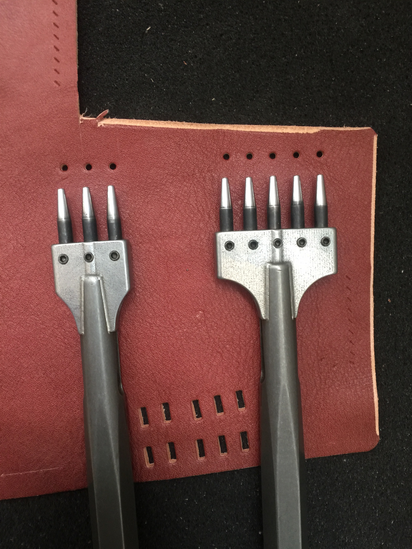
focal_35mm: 29
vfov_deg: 61.7
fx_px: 460
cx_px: 206
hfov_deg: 48.2
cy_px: 274
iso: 80
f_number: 2.2
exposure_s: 1/17
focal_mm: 4.15
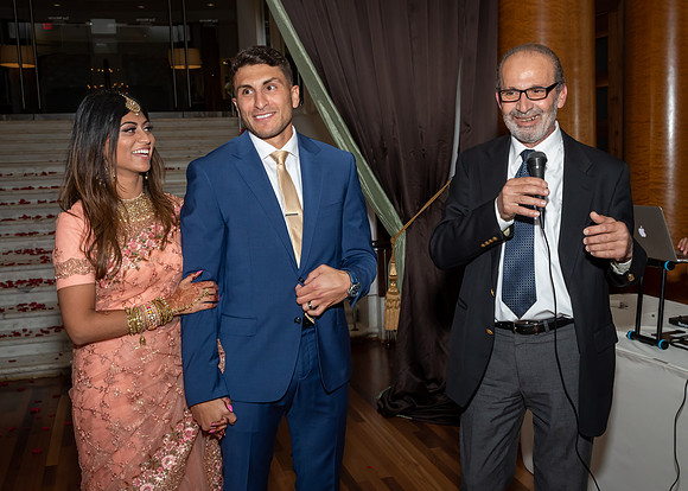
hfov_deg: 42.9
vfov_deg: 31.5
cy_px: 255
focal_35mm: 45
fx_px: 871
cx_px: 418
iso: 500
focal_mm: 24
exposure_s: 1/250
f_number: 7.1
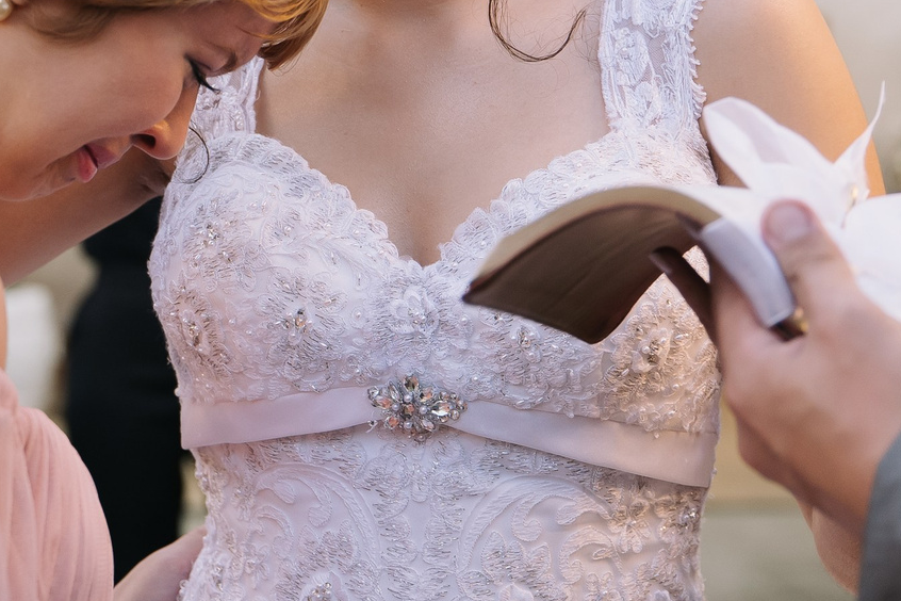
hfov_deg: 17.0
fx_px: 2953
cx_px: 12
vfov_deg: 11.5
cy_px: 37
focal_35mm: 118
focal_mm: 38
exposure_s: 1/125
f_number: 2.8
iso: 800
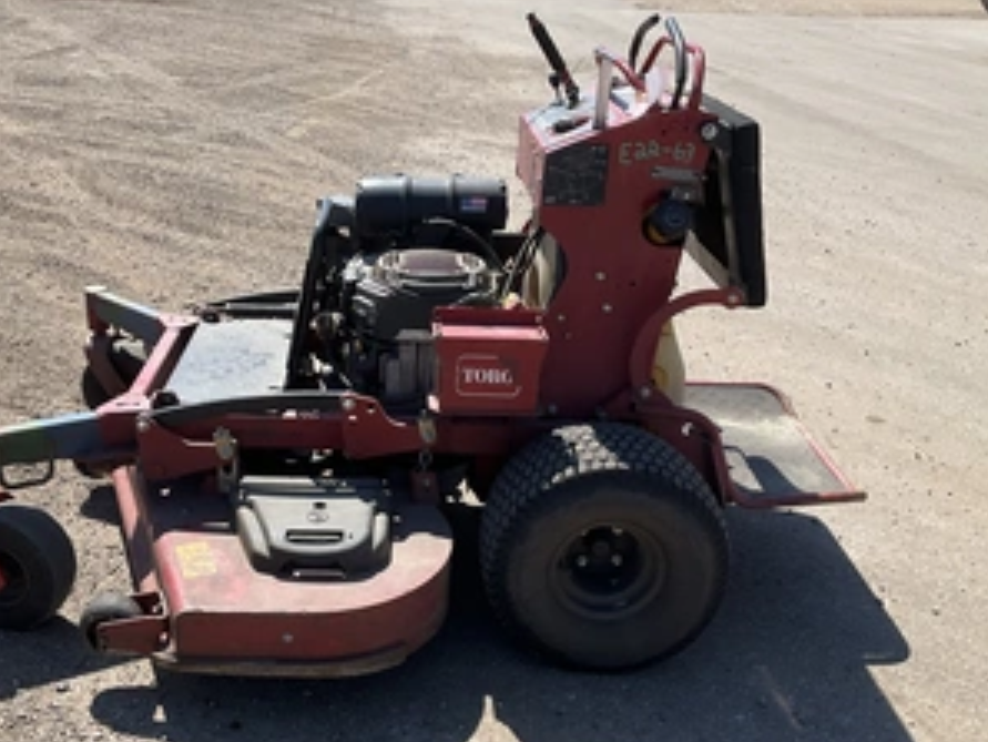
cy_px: 379
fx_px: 1114
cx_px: 409
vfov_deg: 36.8
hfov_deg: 47.6
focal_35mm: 39
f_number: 1.8
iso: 25
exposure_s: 1/1279
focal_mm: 3
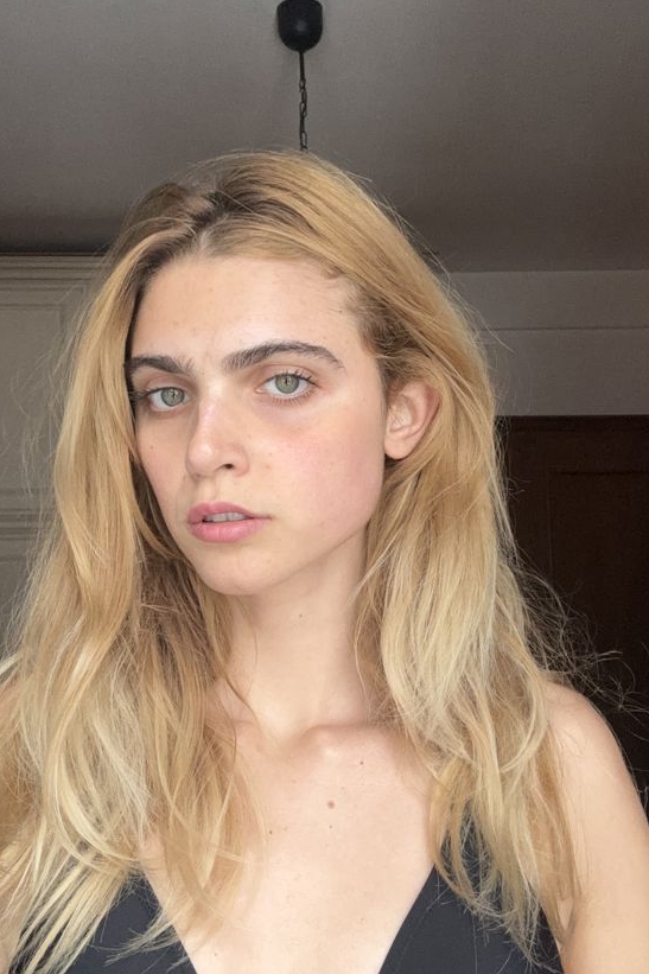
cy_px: 439
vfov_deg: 50.6
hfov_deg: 35.0
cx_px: 299
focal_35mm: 38
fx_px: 1028
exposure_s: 1/98
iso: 80
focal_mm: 2.69
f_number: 1.9
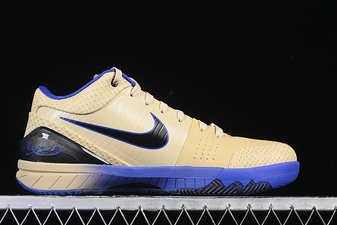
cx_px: 156
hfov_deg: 23.4
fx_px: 814
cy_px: 116
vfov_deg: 15.7
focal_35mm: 87
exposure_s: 1/80
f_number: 7.1
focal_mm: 50
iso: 160
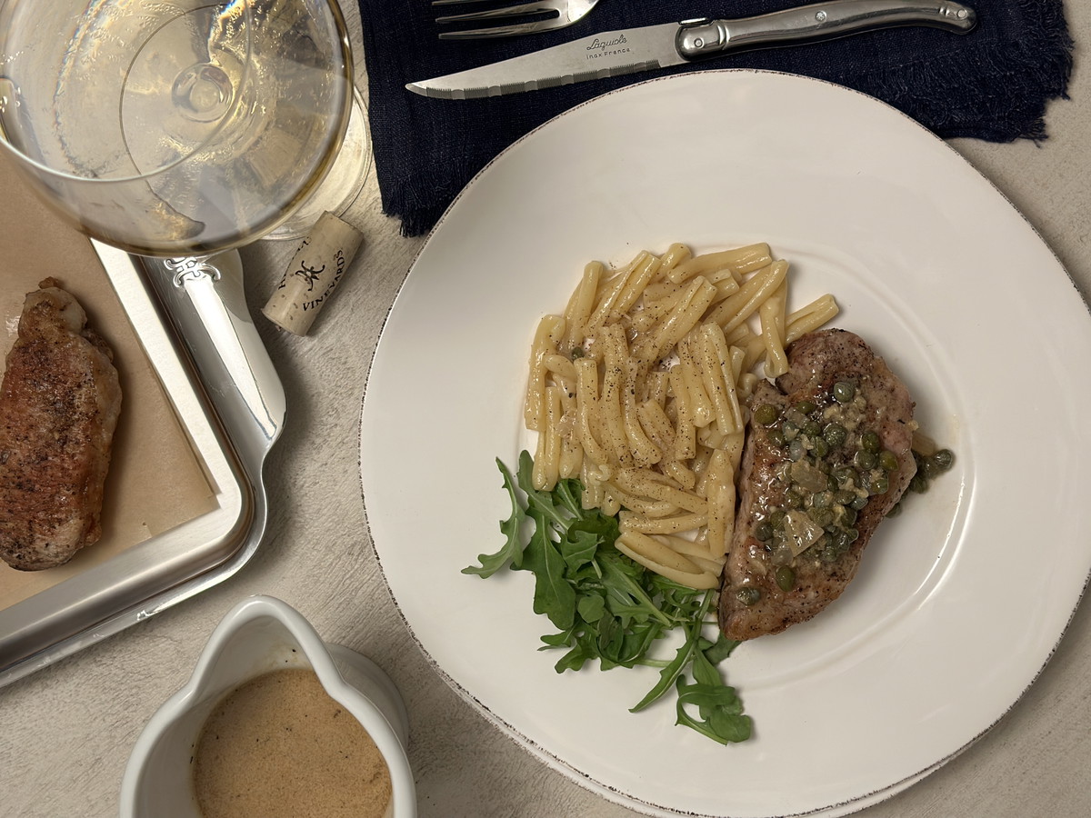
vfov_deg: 30.3
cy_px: 409
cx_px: 546
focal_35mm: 48
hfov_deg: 39.7
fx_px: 1513
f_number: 1.78
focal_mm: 6.86
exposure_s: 1/60
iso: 125
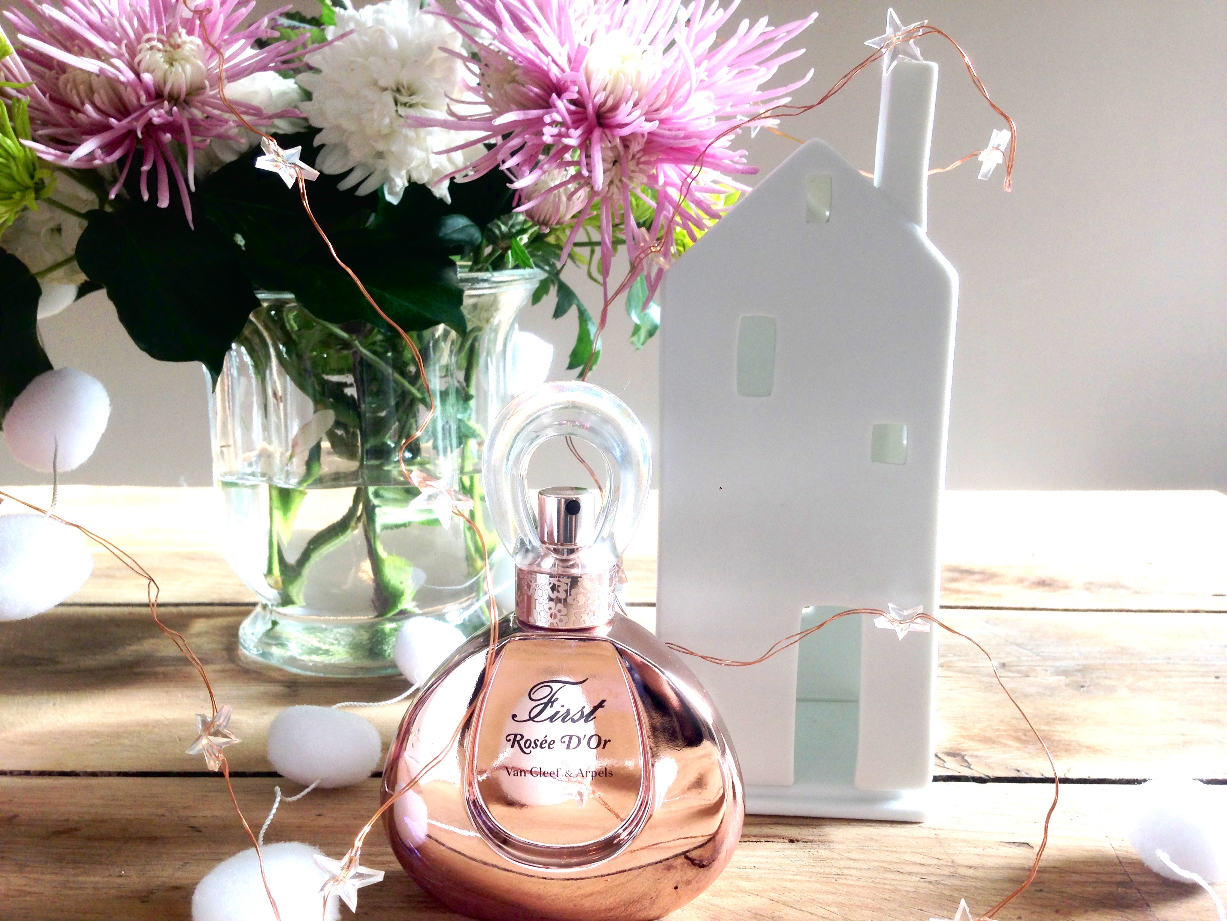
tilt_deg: -7.4
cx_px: 614
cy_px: 460
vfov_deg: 42.9
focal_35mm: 33
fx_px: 1170
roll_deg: +0.2
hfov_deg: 55.4
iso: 50
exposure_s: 1/40
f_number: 2.4
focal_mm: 4.12
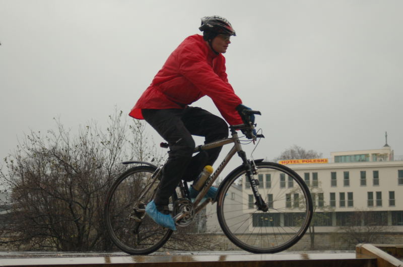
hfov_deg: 19.5
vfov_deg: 13.0
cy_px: 134
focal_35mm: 105
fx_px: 1173
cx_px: 202
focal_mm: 70
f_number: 5.3
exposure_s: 1/125
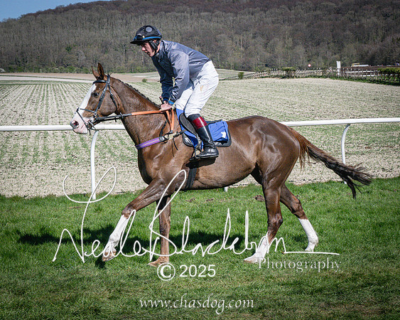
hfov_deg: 18.8
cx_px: 269
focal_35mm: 102
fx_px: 1206
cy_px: 180
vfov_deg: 15.1
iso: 3200
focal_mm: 70
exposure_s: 1/1600
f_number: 20
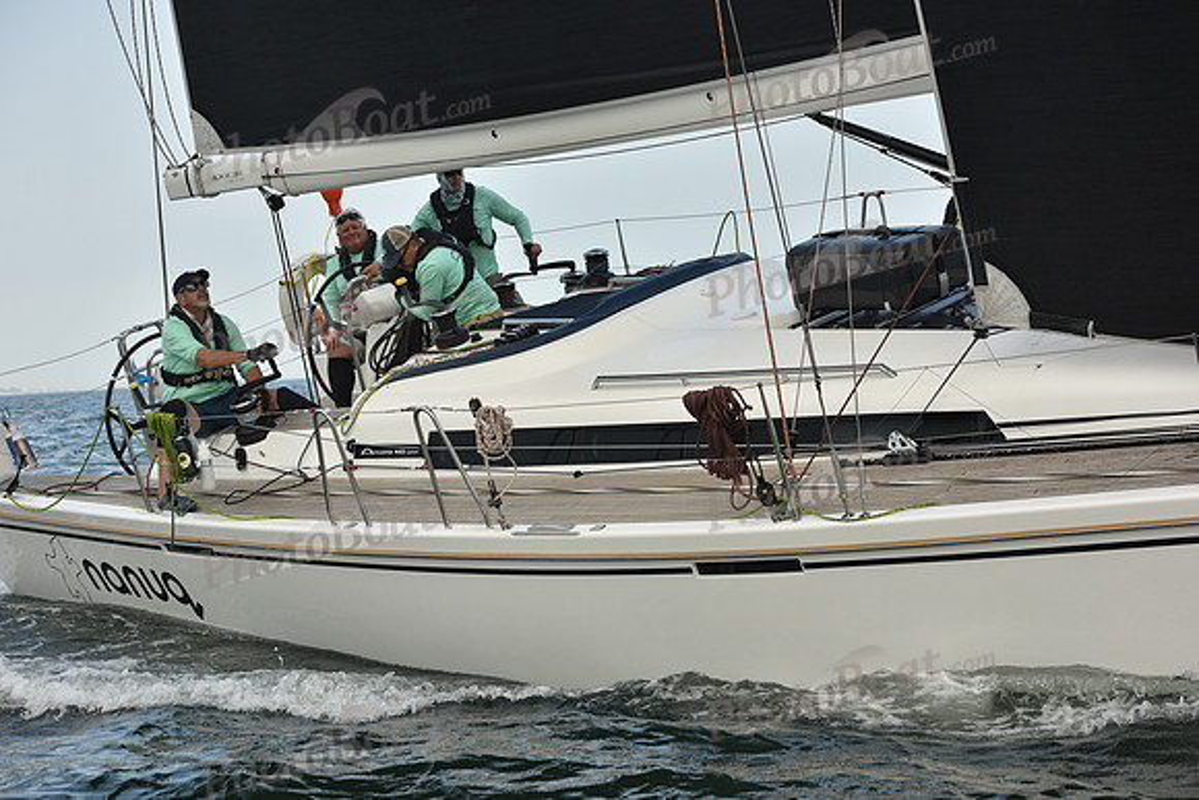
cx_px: 600
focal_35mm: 86
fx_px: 2865
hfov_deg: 23.6
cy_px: 400
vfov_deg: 15.9
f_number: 6.3
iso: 250
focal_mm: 86
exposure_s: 1/640
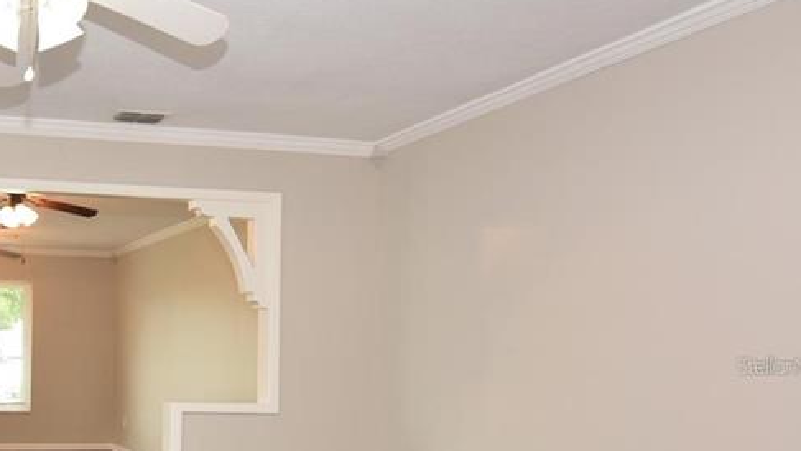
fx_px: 701
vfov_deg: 34.5
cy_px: 365
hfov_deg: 48.5
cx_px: -7
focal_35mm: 33
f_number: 4
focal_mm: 10
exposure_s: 1/60
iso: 280
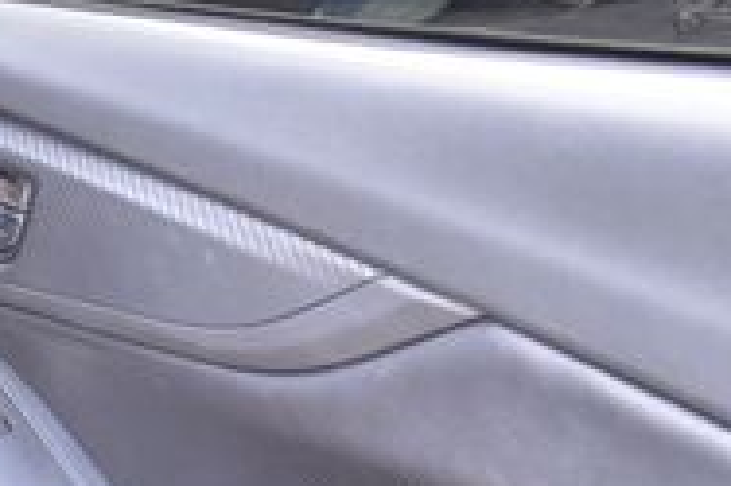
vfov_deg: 14.8
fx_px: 1866
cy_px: 183
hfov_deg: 18.8
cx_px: -447
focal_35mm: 92
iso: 400
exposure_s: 1/30
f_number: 7.1
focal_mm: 18
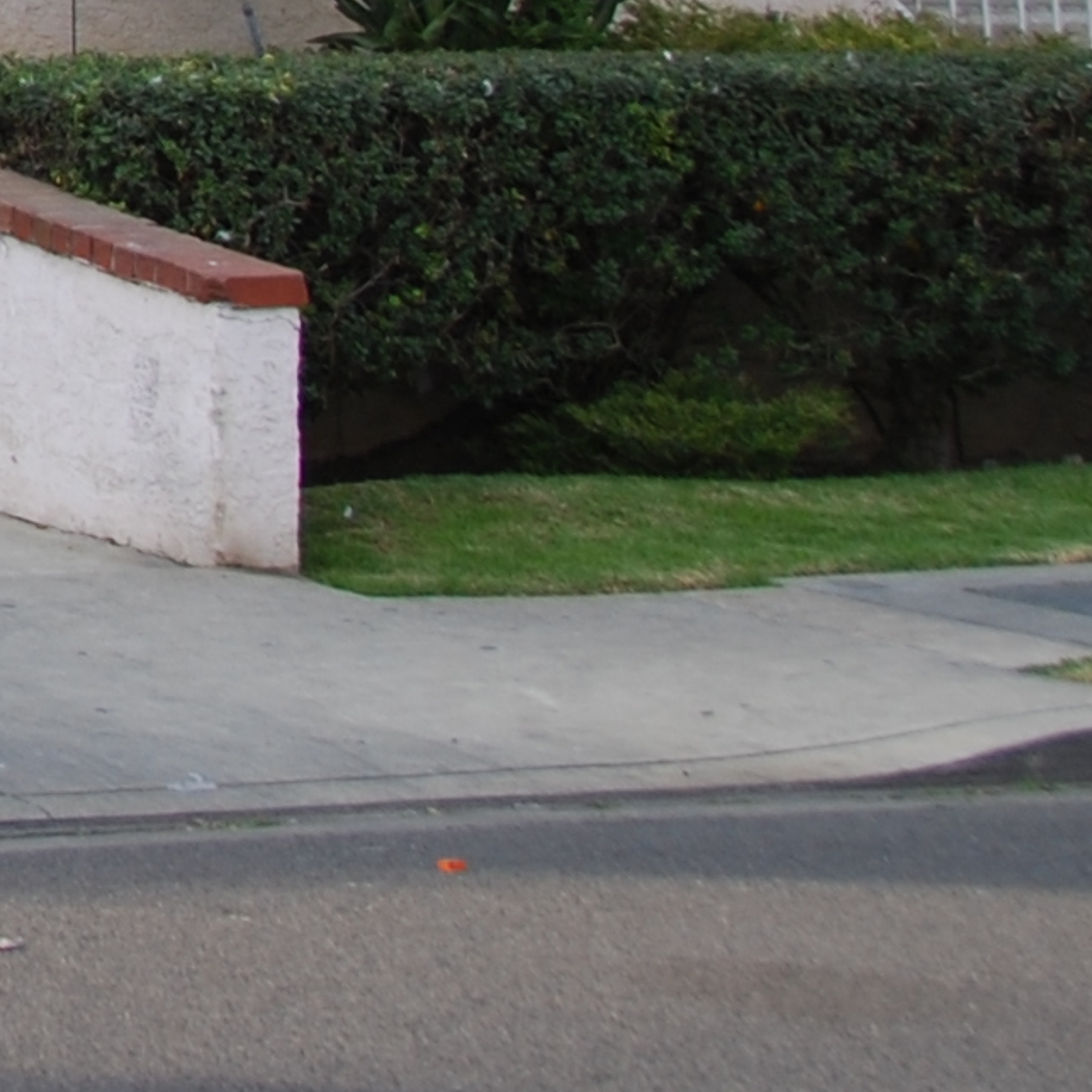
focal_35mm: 169
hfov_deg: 9.1
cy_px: -939
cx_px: -1705
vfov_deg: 9.8
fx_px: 6032
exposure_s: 1/125
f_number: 5.6
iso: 100
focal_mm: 22
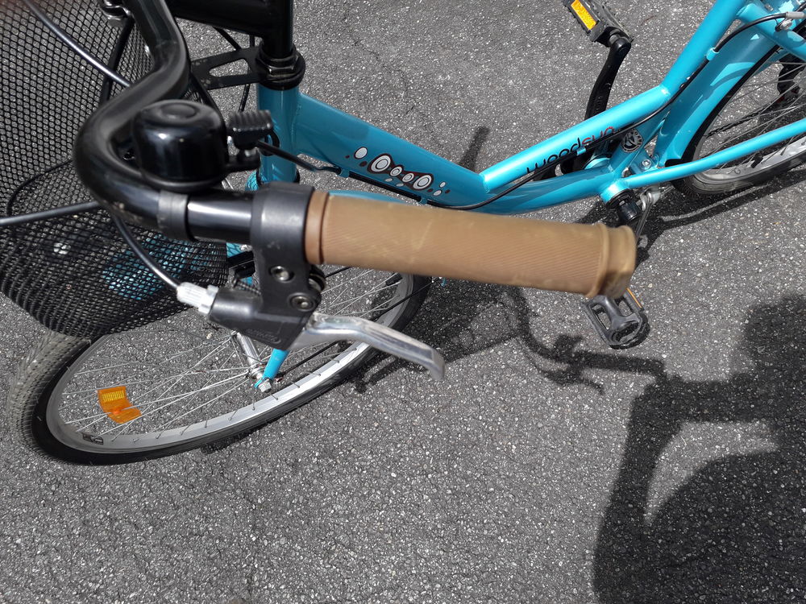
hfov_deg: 65.3
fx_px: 629
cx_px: 403
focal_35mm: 27
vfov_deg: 51.4
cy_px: 302
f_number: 1.9
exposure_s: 1/1252
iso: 40
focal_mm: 3.6
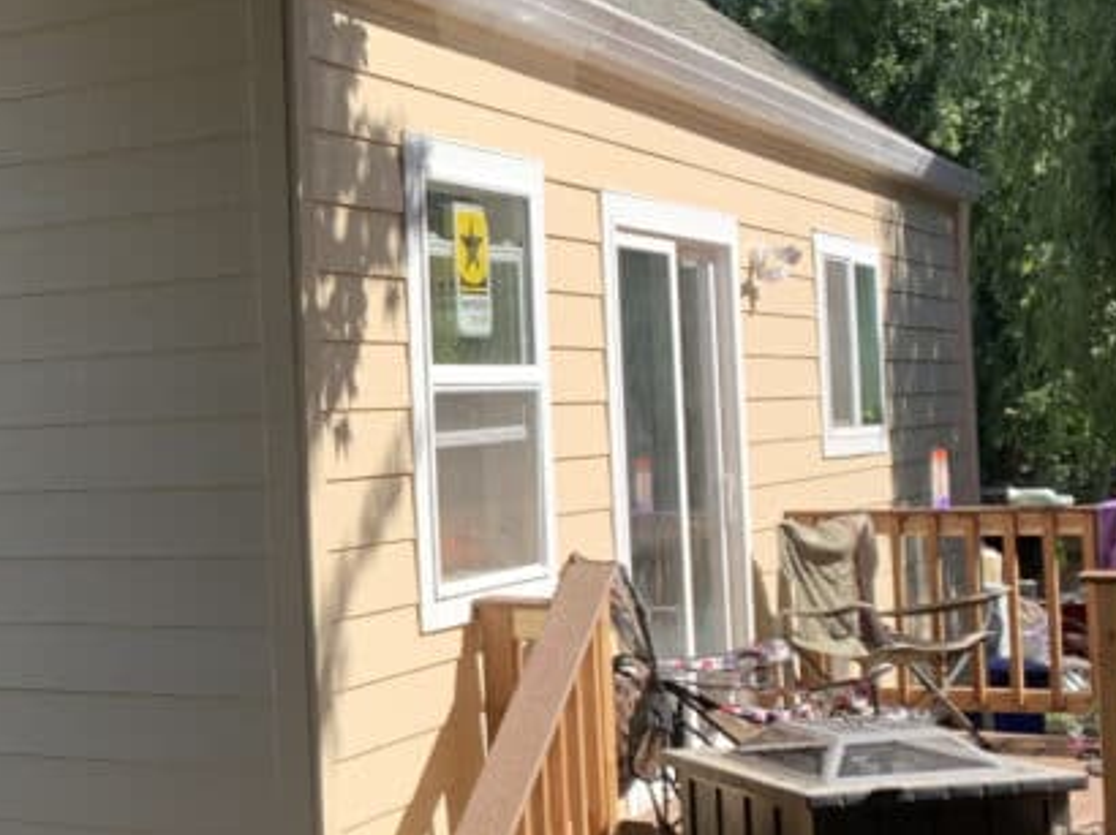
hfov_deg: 27.6
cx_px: -65
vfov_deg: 22.6
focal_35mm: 65
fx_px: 2094
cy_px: 451
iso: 25
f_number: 1.8
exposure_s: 1/552
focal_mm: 4.25
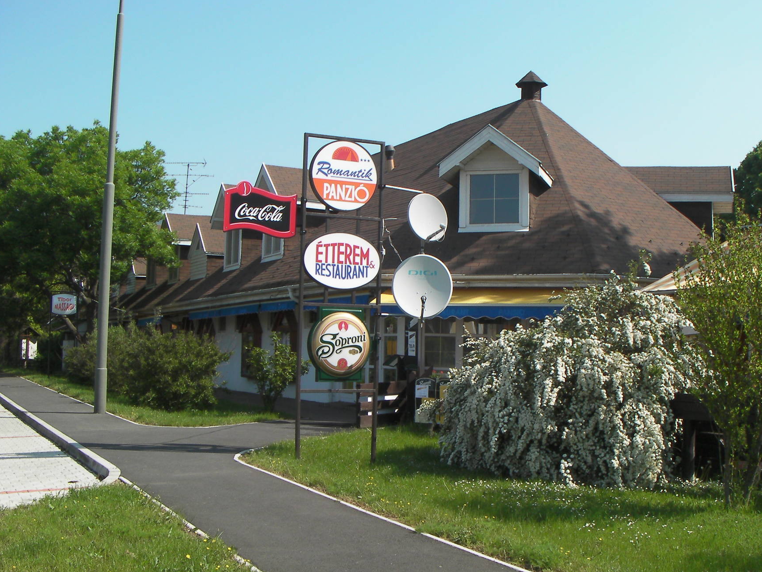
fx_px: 991
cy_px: 304
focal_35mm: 45
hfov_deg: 42.0
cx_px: 435
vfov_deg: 32.2
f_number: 4.7
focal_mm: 6.3
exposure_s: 1/310
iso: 50
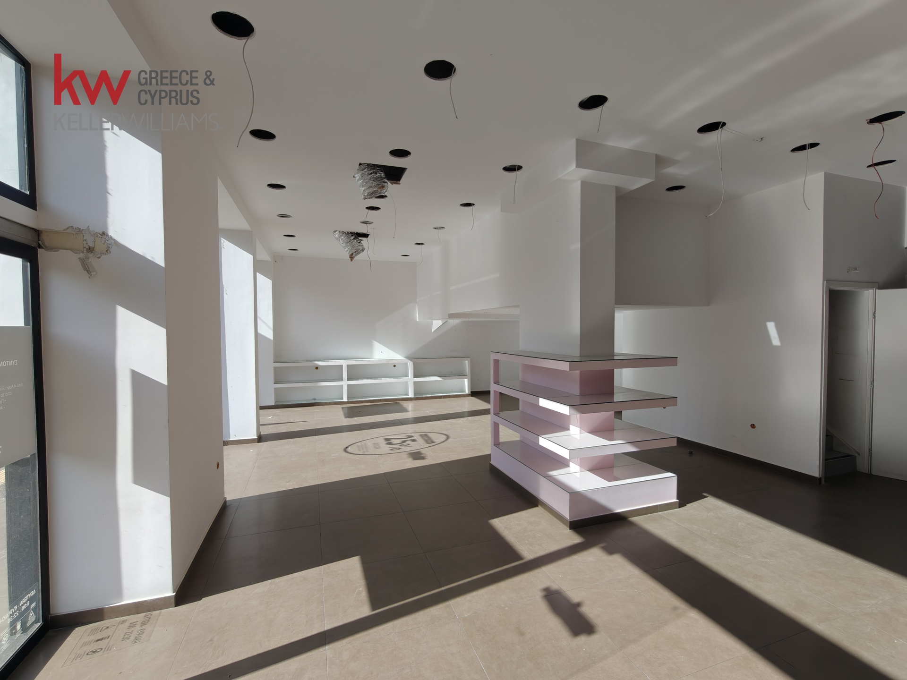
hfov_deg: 98.2
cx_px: 454
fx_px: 393
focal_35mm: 15
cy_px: 340
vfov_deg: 81.7
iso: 64
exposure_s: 1/200
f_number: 2
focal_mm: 2.3
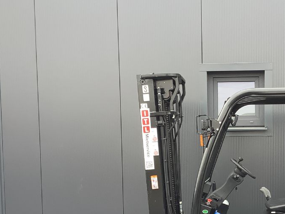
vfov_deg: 24.3
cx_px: 222
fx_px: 485
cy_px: 177
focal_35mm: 59
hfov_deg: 32.0
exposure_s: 1/120
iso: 40
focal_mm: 3.3
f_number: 2.4
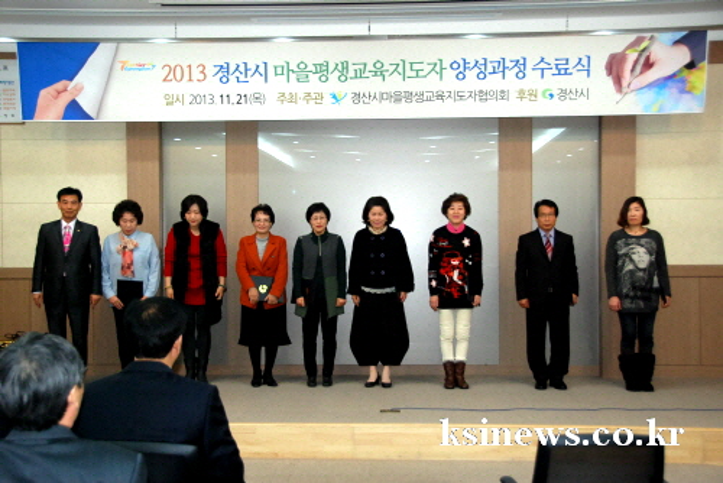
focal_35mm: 48
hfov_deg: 41.1
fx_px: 965
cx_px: 362
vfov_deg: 28.1
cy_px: 242
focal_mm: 32
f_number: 5
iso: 800
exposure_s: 1/60
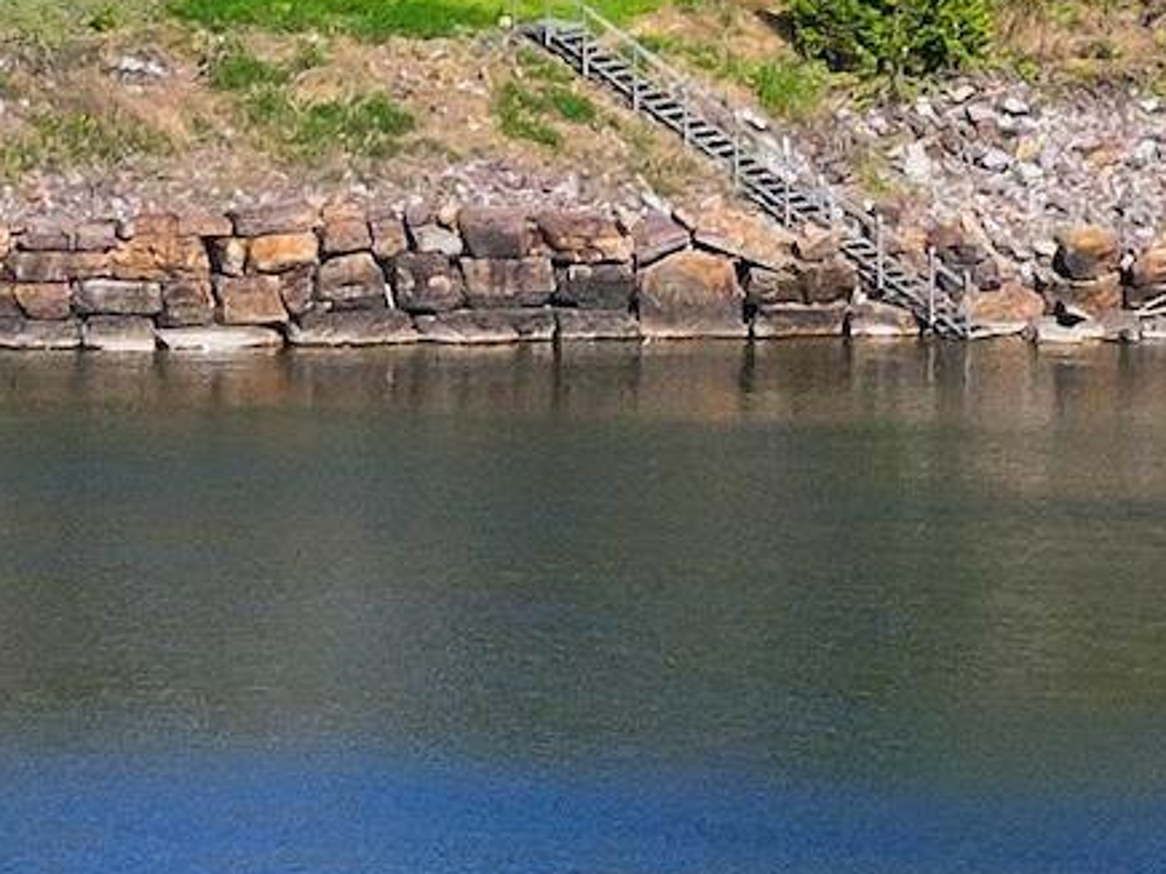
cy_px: -998
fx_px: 27621
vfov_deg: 1.8
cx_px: 78
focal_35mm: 820
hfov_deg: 2.4
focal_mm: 30.7
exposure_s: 1/1250
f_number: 3.4
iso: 110
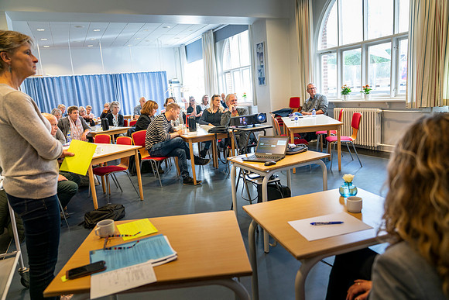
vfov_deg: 49.6
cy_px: 150
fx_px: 324
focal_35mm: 26
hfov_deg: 69.4
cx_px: 224
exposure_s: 1/125
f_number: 2.8
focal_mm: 26
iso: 800
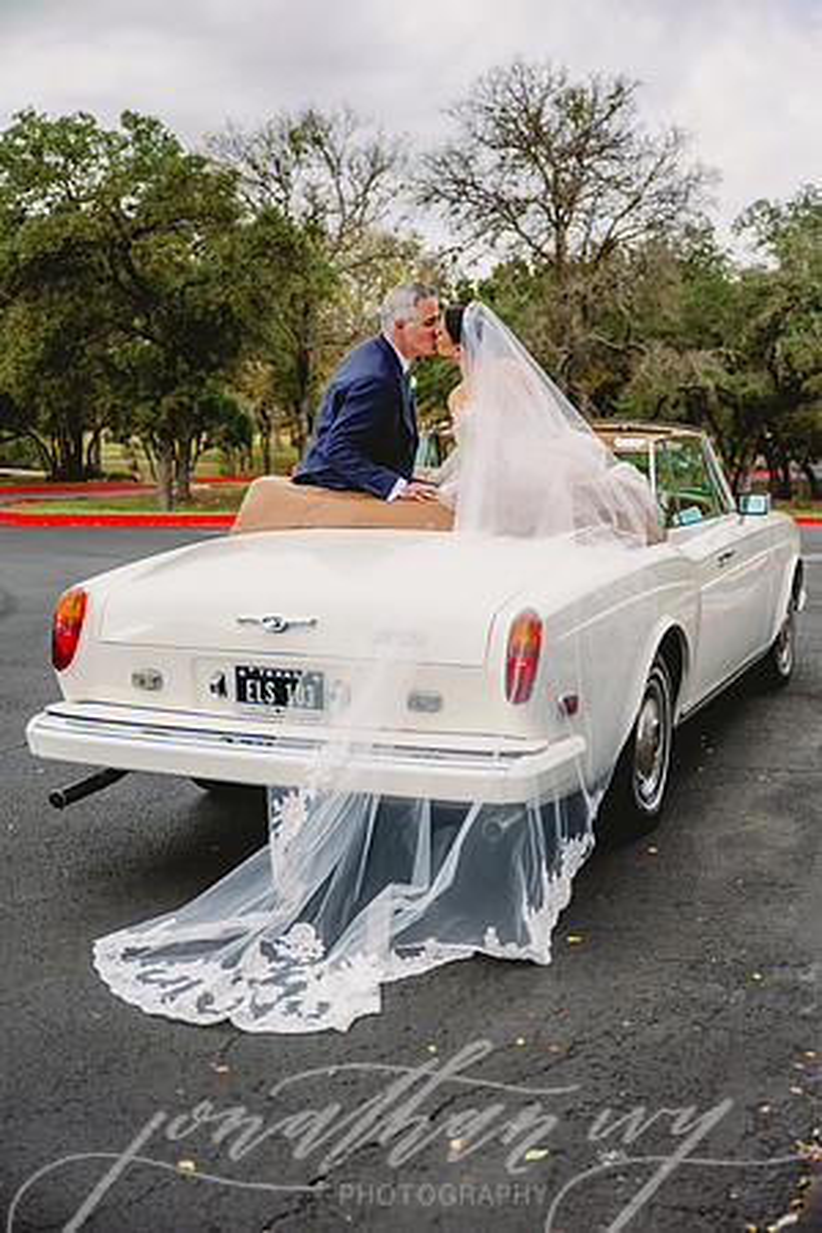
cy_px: 616
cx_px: 411
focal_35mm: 44
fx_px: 1507
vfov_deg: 44.5
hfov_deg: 30.5
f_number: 2.8
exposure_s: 1/2500
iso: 500
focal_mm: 44
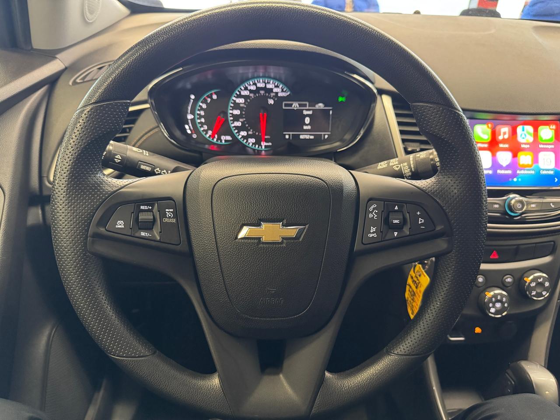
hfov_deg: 71.6
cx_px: 280
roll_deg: -2.5
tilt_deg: -32.2
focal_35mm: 24
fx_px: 388
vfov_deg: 56.8
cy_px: 210
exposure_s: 1/40
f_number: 1.78
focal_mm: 6.76
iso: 1000
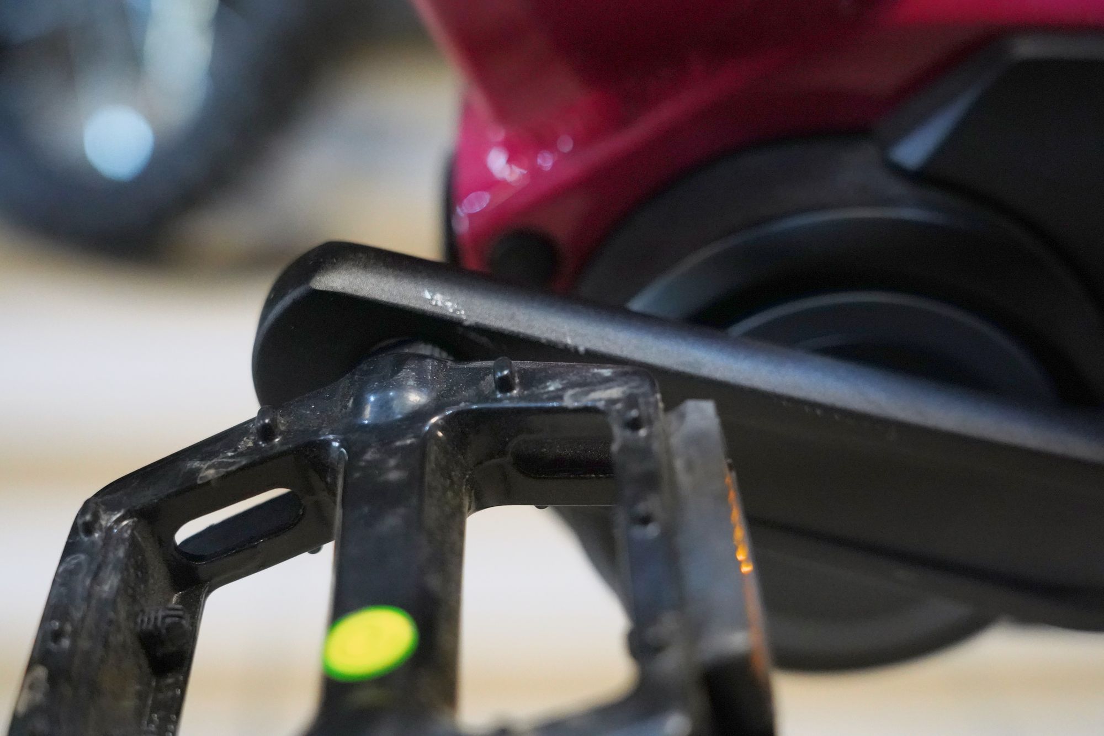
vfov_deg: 22.3
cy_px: 368
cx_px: 552
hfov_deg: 32.9
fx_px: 1870
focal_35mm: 61
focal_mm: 61
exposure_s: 1/200
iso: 10000
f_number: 5
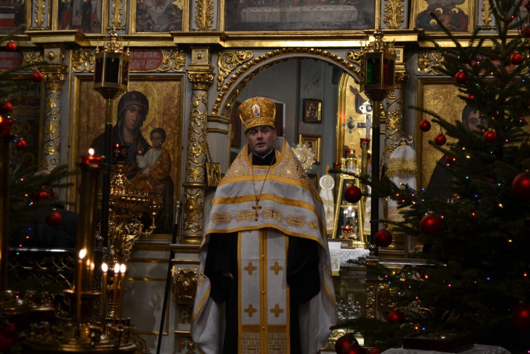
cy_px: 177
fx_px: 1215
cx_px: 265
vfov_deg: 16.6
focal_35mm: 82
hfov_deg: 24.6
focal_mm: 55
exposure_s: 1/15
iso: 450
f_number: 5.6
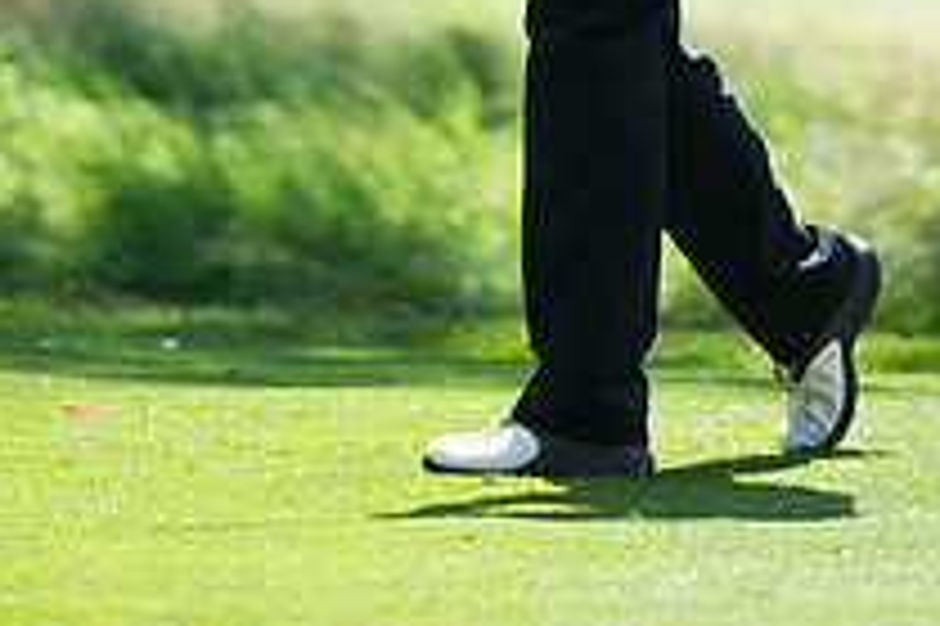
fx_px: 16854
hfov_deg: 3.2
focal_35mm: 646
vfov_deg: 2.1
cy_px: -383
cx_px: 506
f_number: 4.5
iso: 320
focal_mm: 300
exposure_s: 1/800
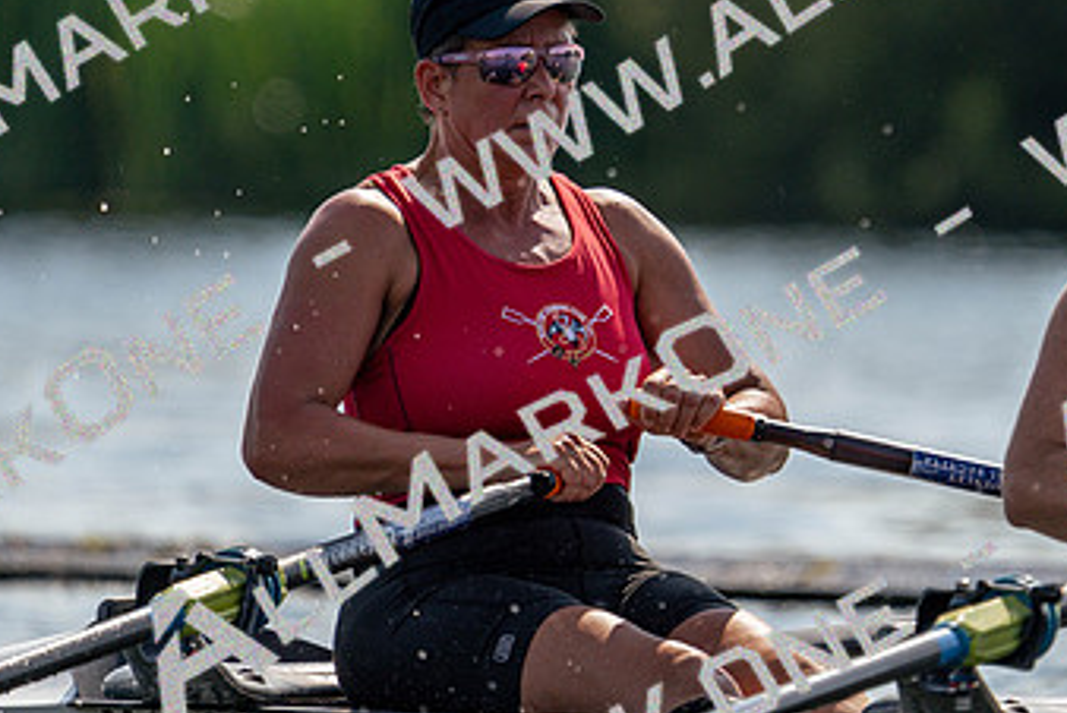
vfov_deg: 1.5
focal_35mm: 918
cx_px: 792
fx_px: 27231
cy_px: 238
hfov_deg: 2.2
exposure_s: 1/1600
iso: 200
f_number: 6.3
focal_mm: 535
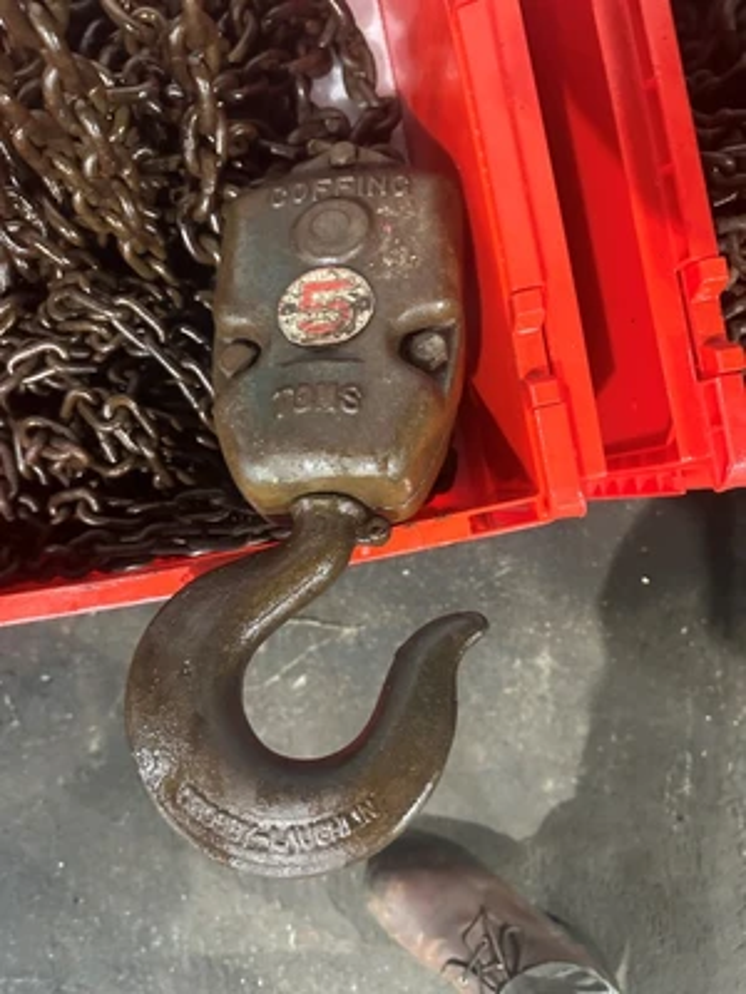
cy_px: 497
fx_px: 690
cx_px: 373
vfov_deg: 71.6
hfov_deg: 56.8
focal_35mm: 24
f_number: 1.78
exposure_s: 1/40
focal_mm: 6.86
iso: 1000
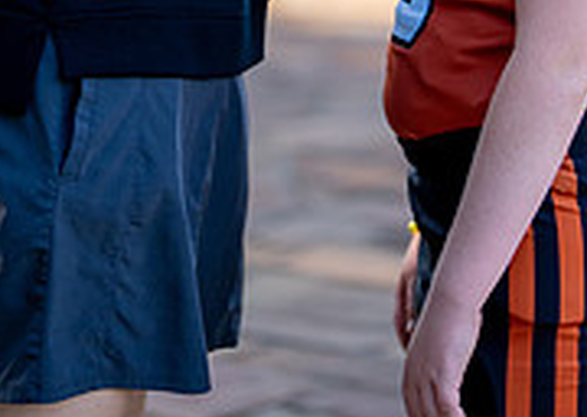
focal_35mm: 197
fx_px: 3279
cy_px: -181
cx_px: 340
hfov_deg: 10.2
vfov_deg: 7.2
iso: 200
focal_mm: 50
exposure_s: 1/2000
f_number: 1.2
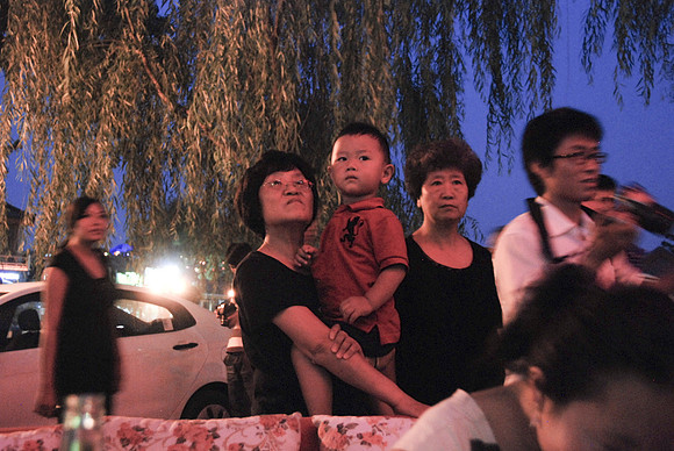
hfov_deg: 44.9
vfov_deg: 30.9
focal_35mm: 44
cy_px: 226
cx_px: 337
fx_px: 815
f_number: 4
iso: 800
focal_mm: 29
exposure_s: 1/10
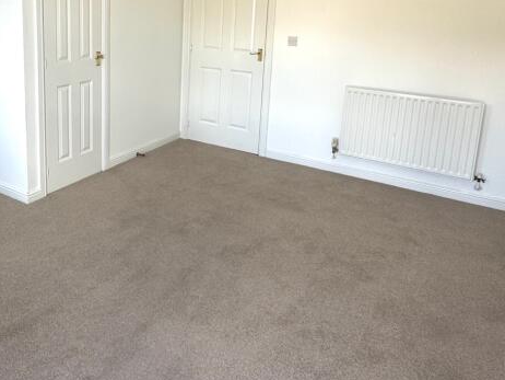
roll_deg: -1.0
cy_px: 87
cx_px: 155
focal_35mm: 31
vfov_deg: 43.7
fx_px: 452
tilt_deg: -10.0
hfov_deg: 56.6
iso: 50
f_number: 2.2
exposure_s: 1/99
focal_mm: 2.22
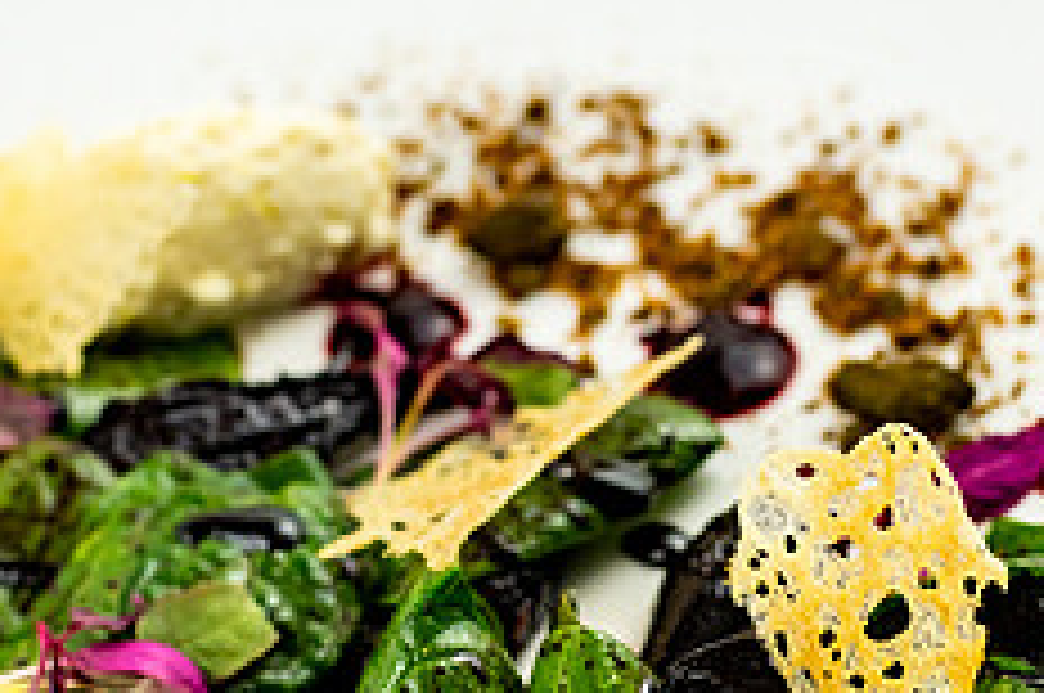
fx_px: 3707
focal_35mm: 128
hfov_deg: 16.0
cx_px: 568
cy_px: 375
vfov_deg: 10.7
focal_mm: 50
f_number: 5.6
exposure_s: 1/500
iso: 400
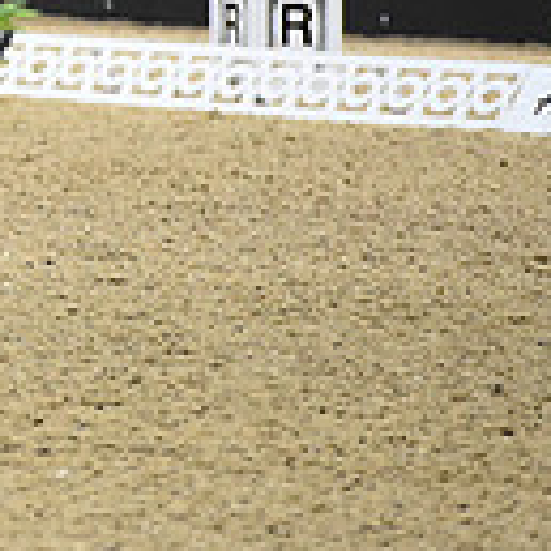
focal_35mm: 764
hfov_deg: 2.3
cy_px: -248
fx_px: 13759
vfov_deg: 2.3
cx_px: -615
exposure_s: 1/640
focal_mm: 200
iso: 5000
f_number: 4.5
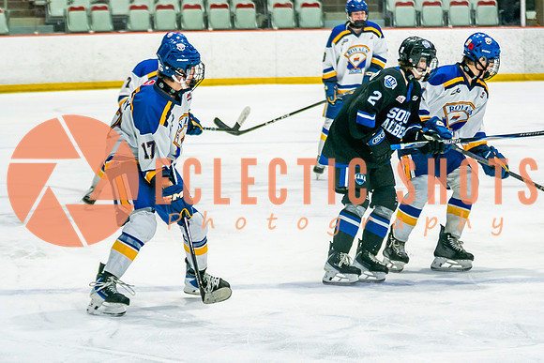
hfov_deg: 10.5
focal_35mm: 196
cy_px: 263
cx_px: 208
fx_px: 2955
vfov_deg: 7.0
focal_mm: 80
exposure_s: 1/640
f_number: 2.8
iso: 400
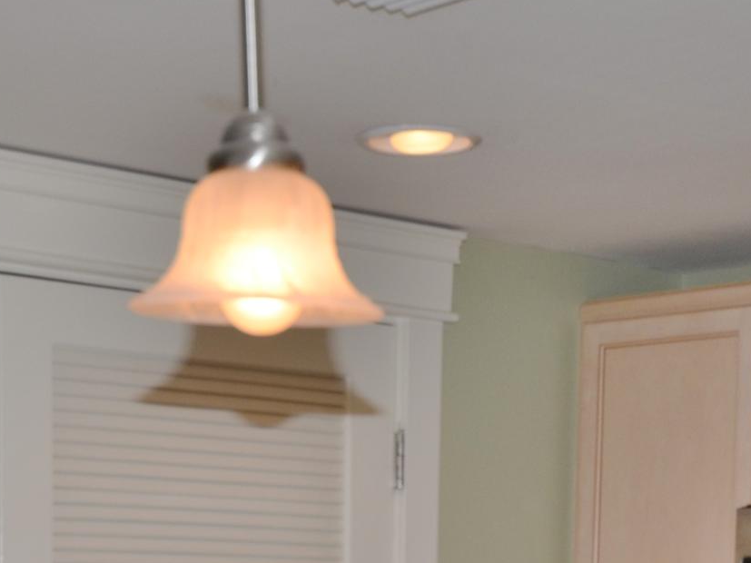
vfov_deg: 14.6
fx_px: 2039
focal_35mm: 94
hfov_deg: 20.9
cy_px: 849
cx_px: 361
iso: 200
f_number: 3.5
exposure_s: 1/250
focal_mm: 18
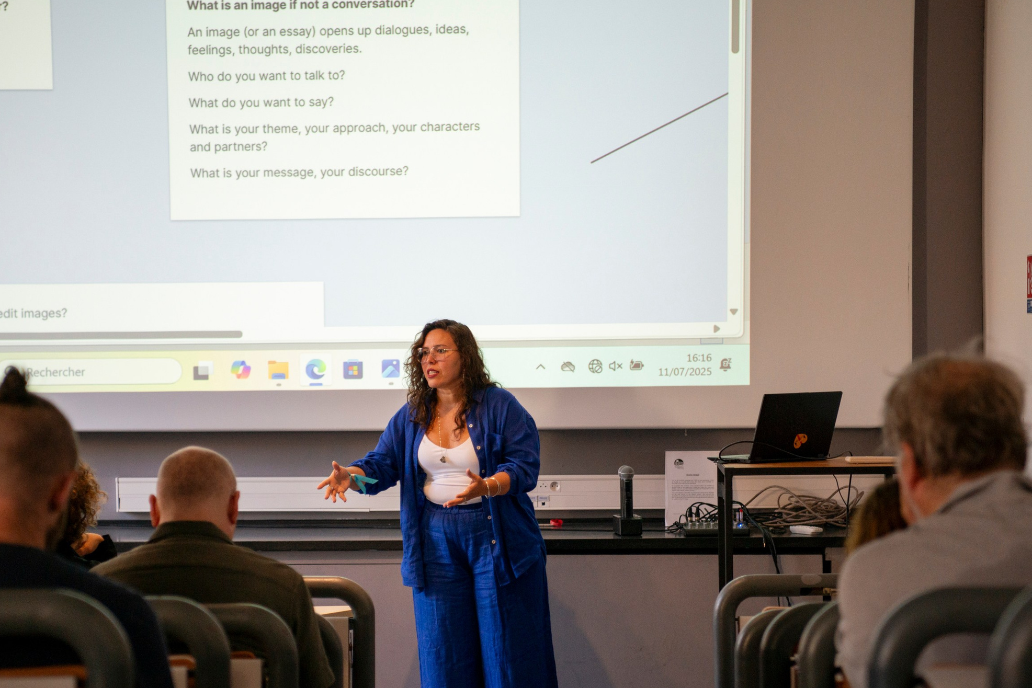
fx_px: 2380
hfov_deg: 24.5
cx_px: 478
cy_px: 441
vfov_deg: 16.4
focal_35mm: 83
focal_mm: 62
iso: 1000
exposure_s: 1/250
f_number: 2.8
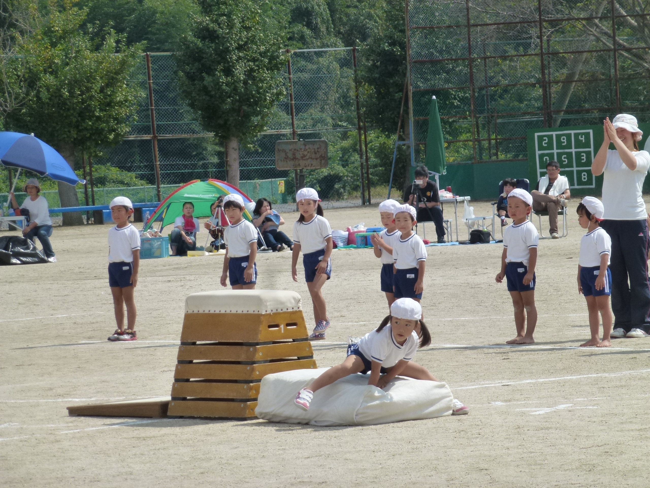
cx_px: 325
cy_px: 244
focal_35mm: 197
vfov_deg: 7.5
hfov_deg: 10.0
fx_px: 3699
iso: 160
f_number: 5.5
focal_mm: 35.2
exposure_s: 1/800
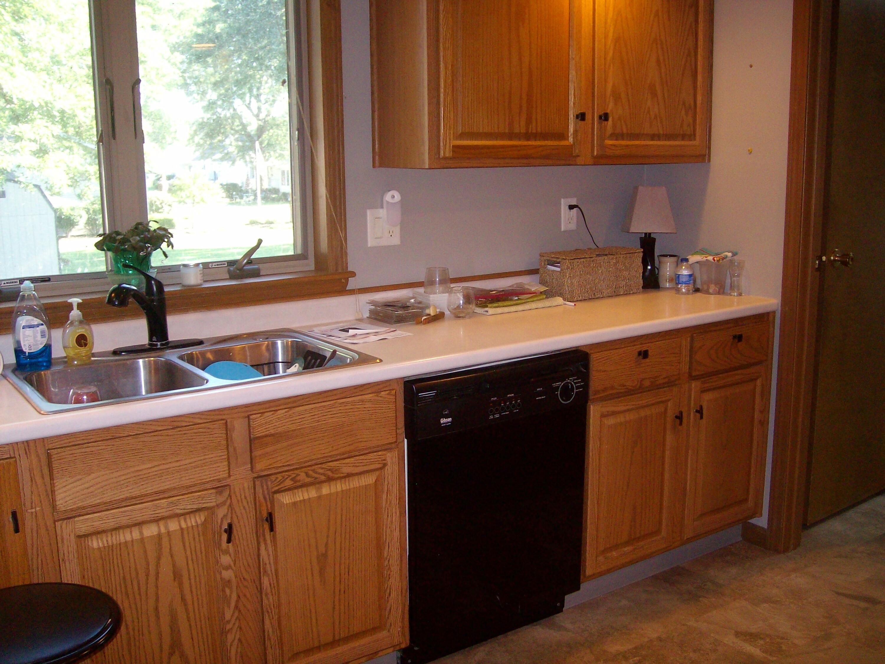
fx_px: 895
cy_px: 332
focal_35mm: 35
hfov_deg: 52.6
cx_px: 442
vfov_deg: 40.7
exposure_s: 1/40
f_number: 2.8
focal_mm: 5.8
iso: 200
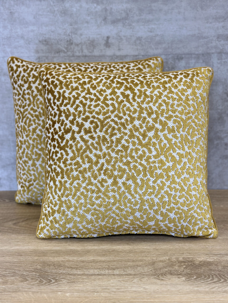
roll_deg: +1.2
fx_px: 422
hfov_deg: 30.3
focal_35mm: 48
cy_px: 152
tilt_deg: -15.2
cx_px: 114
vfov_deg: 39.7
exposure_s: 1/196
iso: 80
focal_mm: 6.86
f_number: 1.78
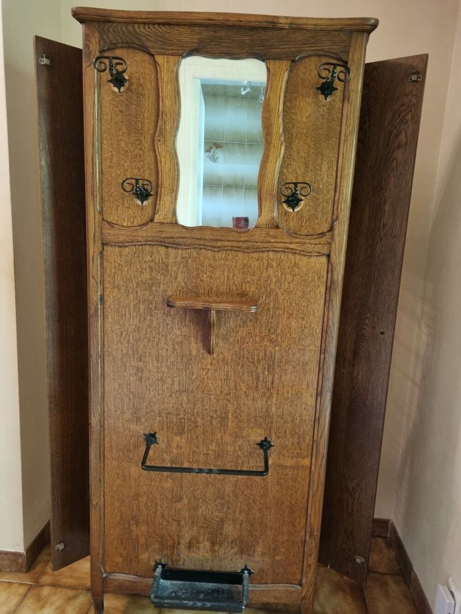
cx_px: 230
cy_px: 307
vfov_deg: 67.3
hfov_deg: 53.1
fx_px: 462
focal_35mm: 26
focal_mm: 5.4
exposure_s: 1/25
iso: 640
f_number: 1.8
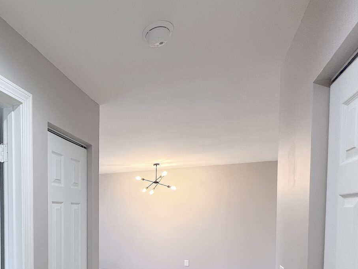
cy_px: 217
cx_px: 82
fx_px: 238
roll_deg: -0.2
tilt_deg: -2.2
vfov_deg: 54.6
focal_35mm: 23
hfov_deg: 68.2
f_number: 1.8
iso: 160
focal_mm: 1.57
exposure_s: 1/120
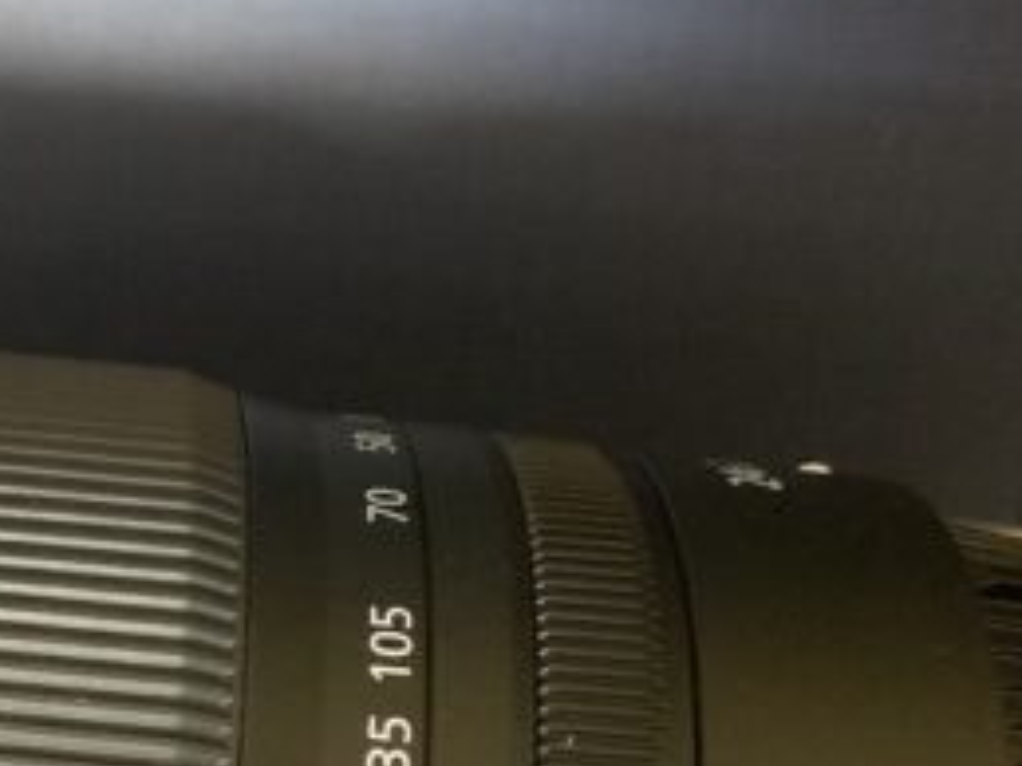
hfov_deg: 21.7
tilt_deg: -54.4
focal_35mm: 86
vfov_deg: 16.6
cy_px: 833
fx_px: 2538
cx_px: -83
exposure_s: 1/40
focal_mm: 3
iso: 320
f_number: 1.8
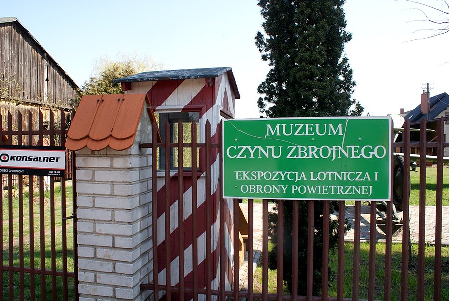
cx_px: 224
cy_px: 150
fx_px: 337
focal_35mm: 27
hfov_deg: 67.3
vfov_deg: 48.0
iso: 100
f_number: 9
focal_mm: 18
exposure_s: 1/80
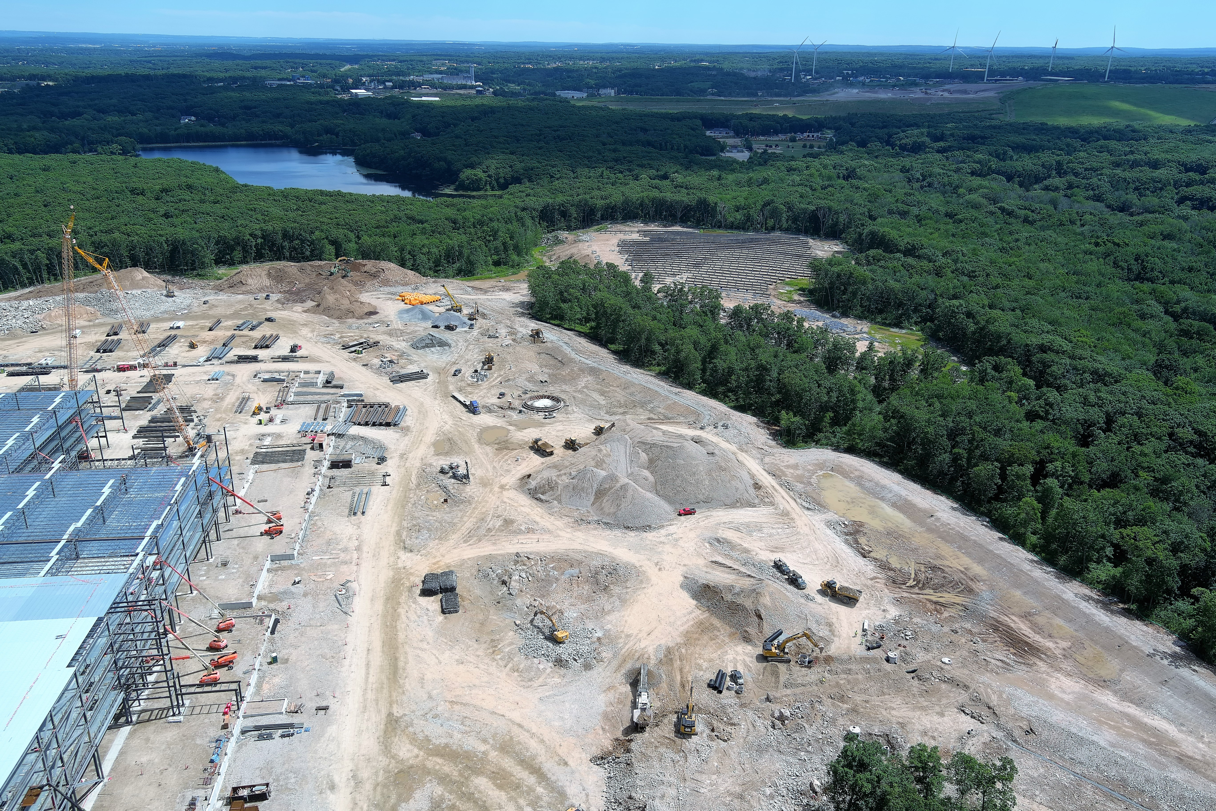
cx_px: 608
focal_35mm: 29
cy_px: 406
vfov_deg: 45.0
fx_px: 979
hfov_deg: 63.7
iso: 100
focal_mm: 10.57
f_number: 2.8
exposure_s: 1/1600
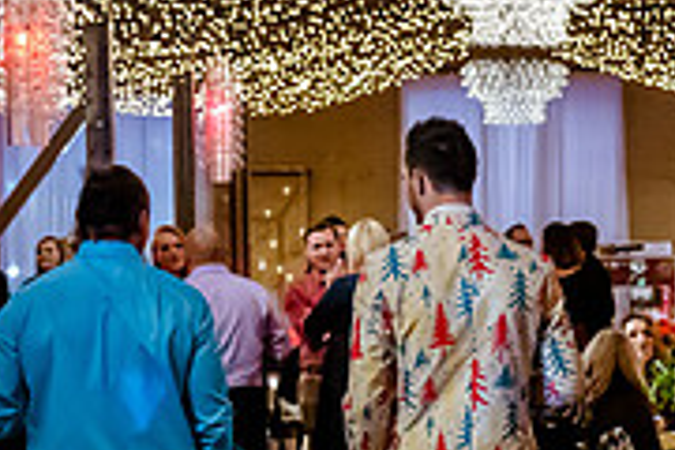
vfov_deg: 9.4
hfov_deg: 14.0
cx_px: 469
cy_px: 398
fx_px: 2737
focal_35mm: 146
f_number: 2.8
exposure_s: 1/160
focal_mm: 35
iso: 5000
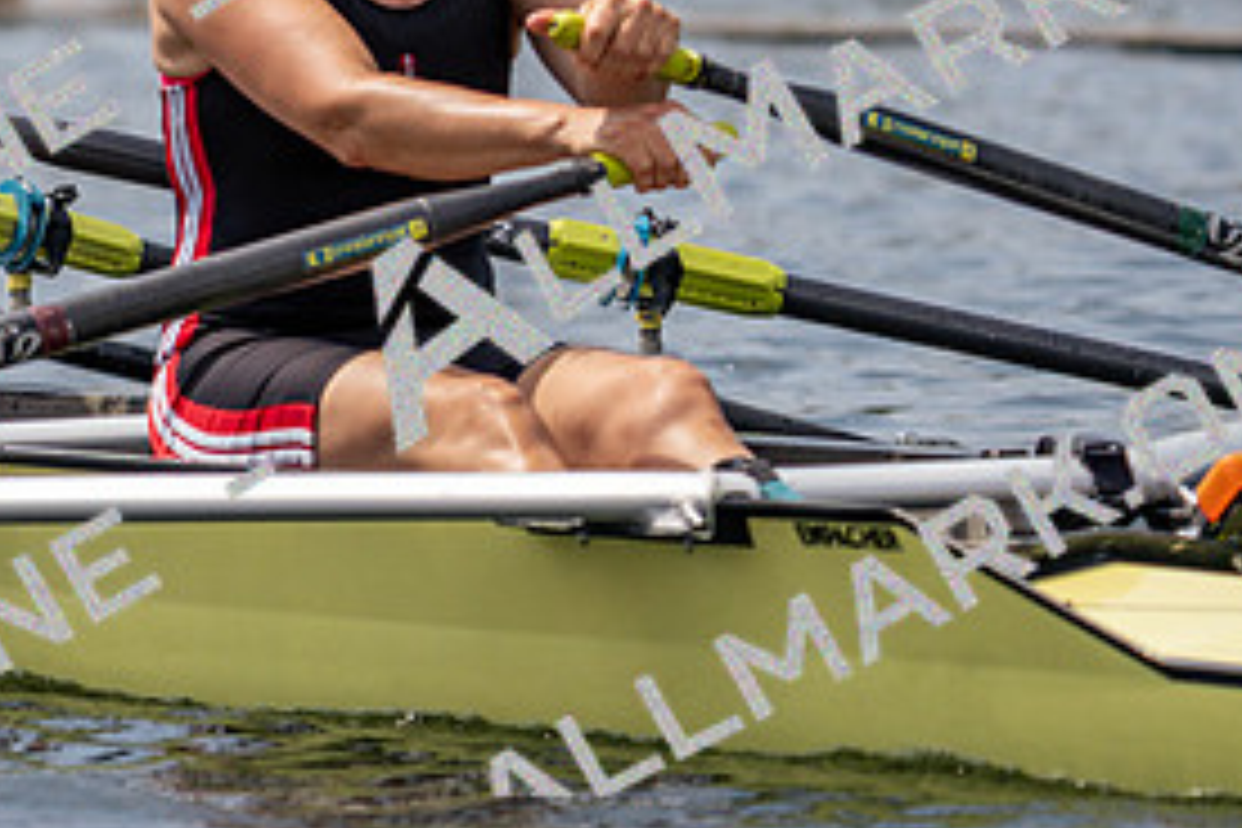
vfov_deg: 2.6
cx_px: -14
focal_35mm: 525
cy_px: 25
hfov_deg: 3.9
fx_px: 18111
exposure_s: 1/1600
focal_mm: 250
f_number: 5.6
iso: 200
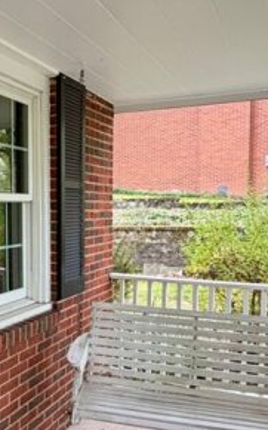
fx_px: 480
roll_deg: +0.7
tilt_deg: -4.1
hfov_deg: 29.4
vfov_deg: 48.1
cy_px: 242
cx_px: 7
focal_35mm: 41
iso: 160
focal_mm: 2.22
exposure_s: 1/121
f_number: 2.2
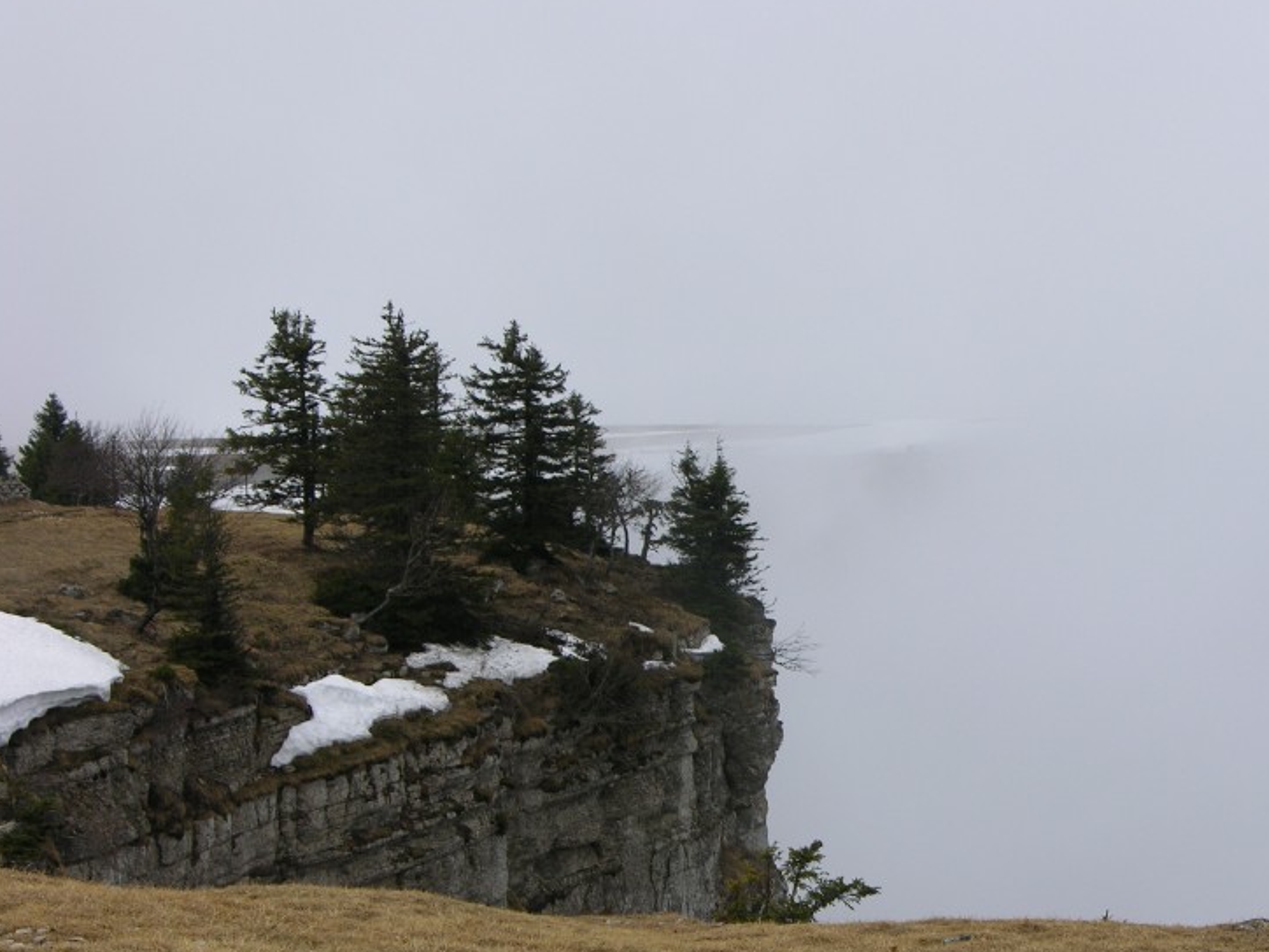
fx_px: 4252
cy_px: 652
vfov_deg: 12.7
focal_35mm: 116
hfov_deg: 16.9
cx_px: 887
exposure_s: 1/336
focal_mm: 21
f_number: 4.9
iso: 50
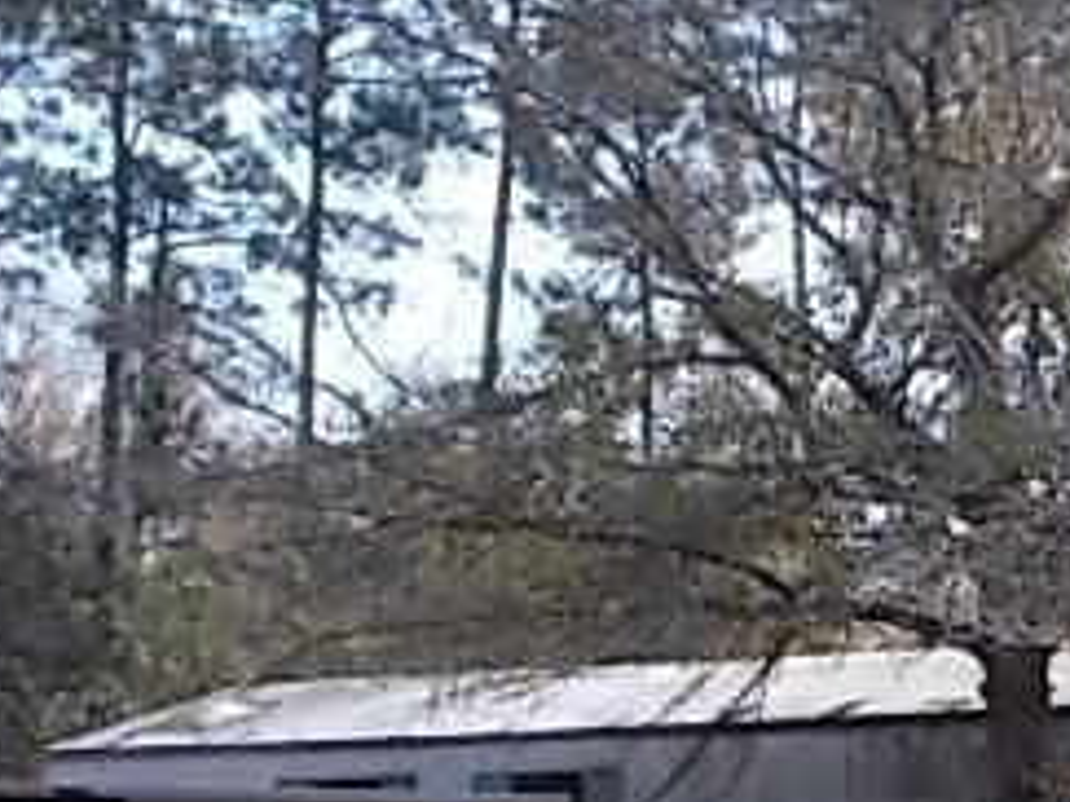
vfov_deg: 12.6
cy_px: 833
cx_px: 1268
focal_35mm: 116
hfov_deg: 16.3
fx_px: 3584
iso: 80
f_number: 4.2
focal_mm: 7.9
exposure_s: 1/200
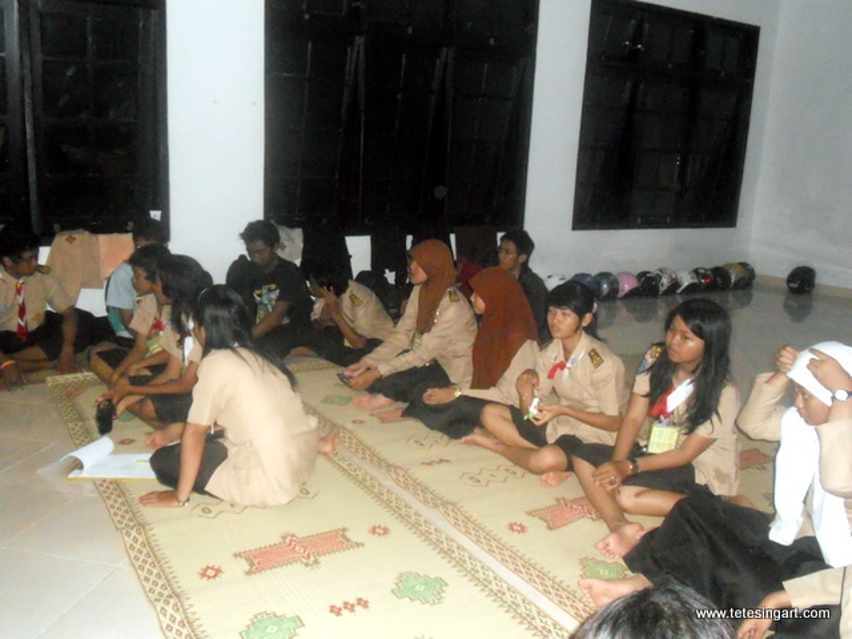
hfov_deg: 56.8
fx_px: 788
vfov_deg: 44.2
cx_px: 426
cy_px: 320
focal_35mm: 32
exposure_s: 1/25
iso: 1250
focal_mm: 5.8
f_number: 3.5
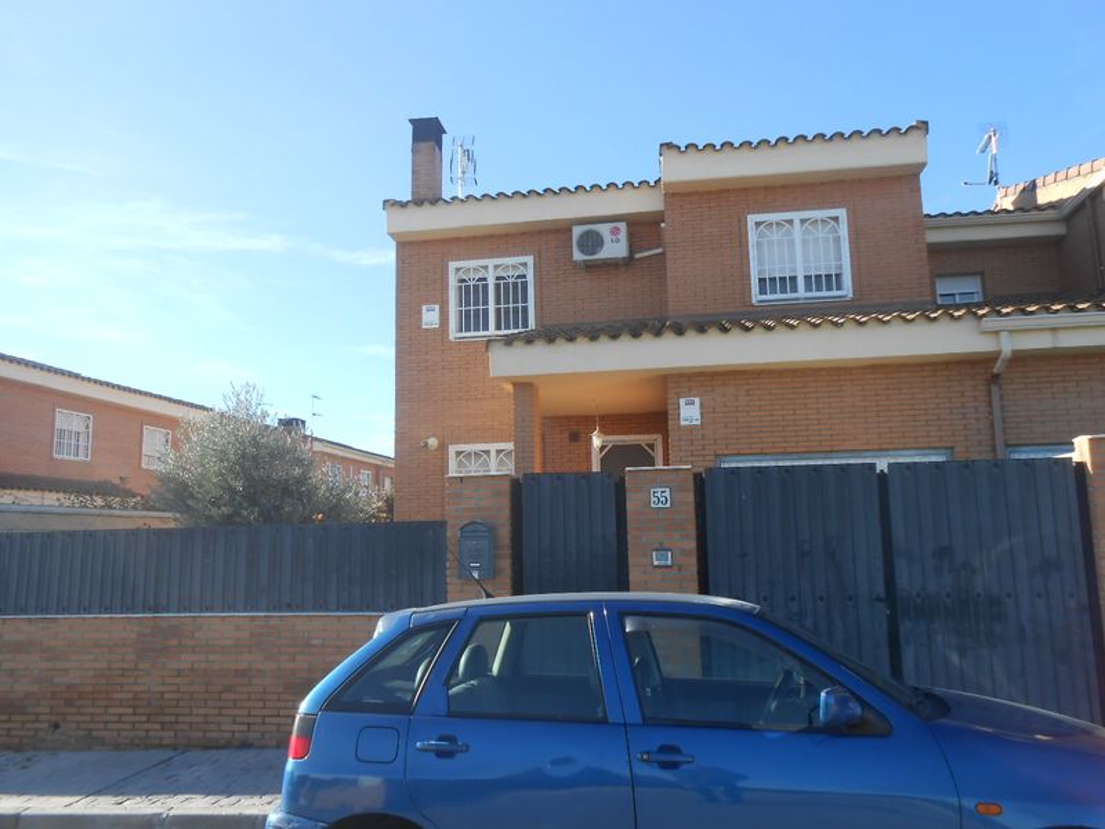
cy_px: 414
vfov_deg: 53.1
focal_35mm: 26
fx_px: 830
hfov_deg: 67.3
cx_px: 552
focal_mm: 4.6
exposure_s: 1/320
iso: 80
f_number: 3.5
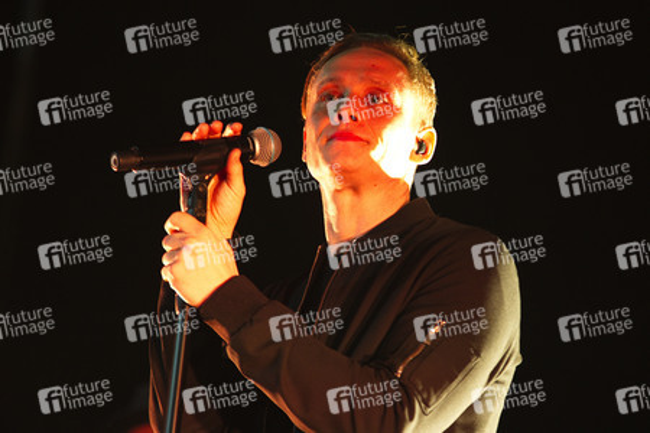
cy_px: 216
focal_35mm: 160
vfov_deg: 8.6
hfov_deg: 12.8
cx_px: 325
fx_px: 2889
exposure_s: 1/160
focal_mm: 160
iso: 3200
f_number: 3.5
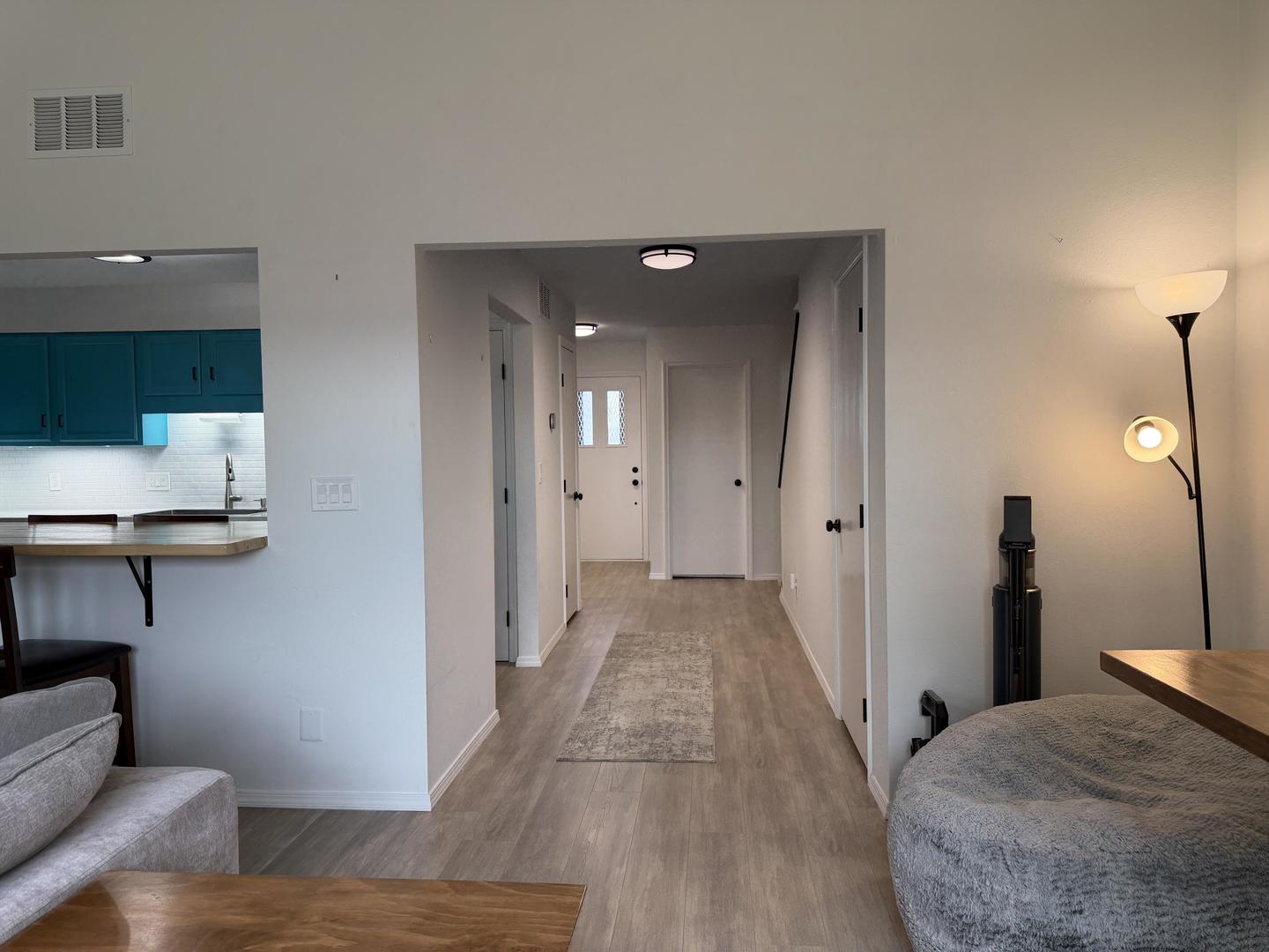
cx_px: 634
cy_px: 476
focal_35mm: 24
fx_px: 880
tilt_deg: -2.3
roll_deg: +1.4
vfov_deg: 56.8
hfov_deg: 71.6
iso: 100
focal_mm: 6.76
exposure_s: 1/177
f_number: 1.78
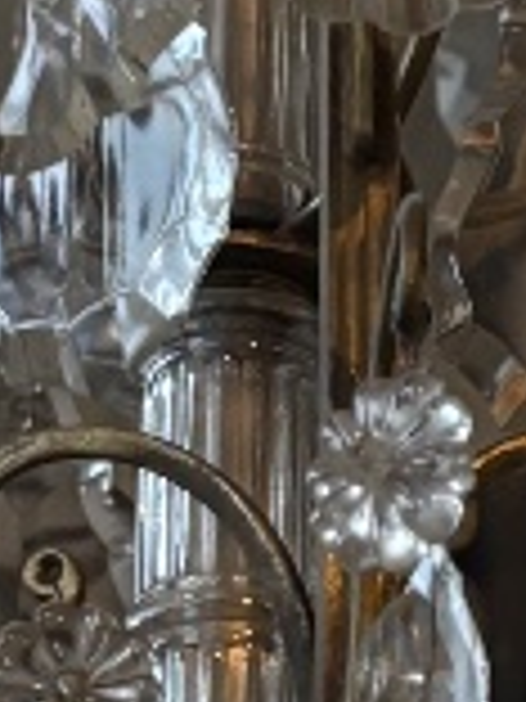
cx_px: 360
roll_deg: +0.3
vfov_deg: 9.9
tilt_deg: +27.7
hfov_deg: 7.4
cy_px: 356
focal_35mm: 200
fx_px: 4052
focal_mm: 5.96
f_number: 1.6
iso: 500
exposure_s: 1/50
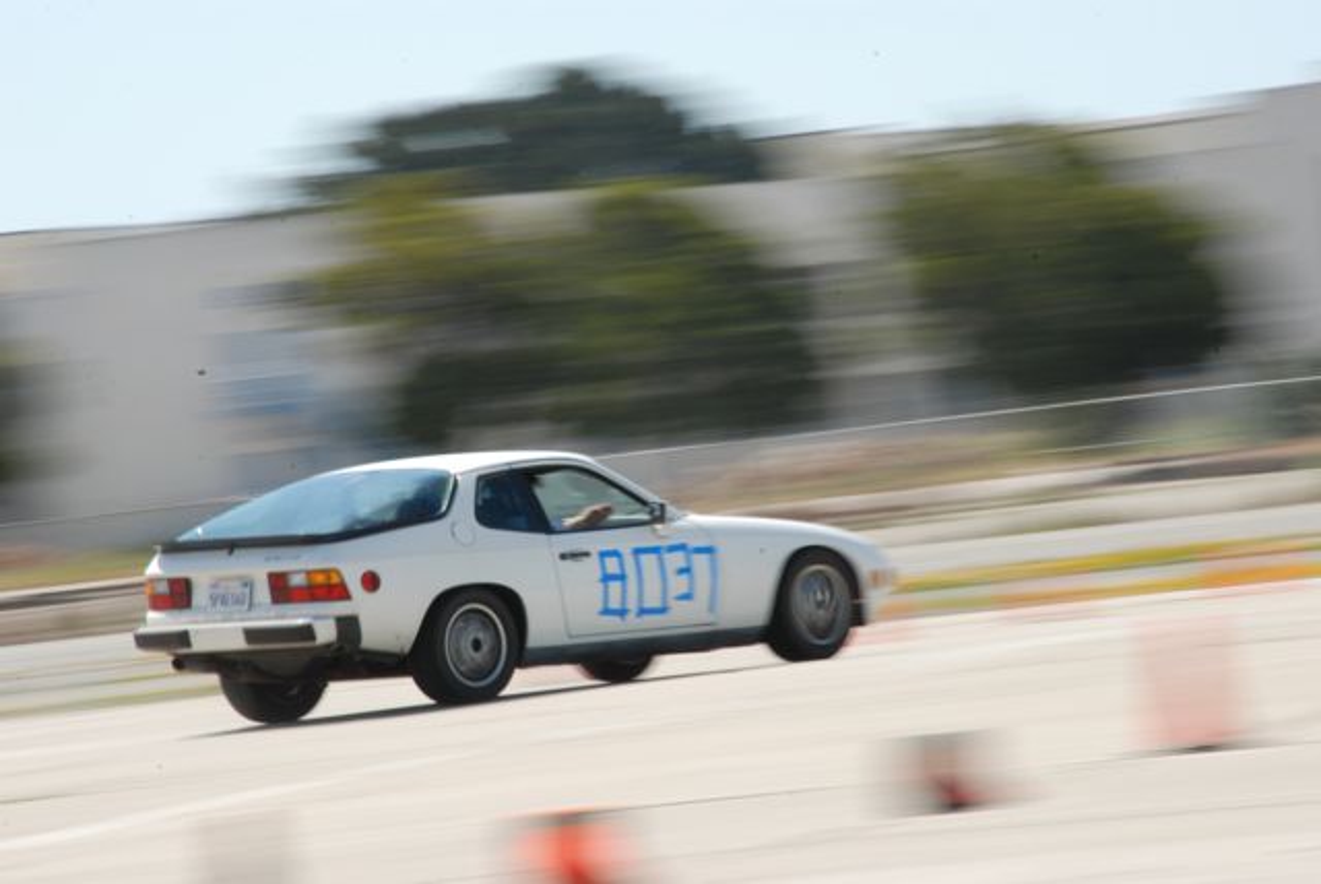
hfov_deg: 6.9
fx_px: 11018
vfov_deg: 4.6
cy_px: 442
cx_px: 660
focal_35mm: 300
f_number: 29
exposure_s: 1/20
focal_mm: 200
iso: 200
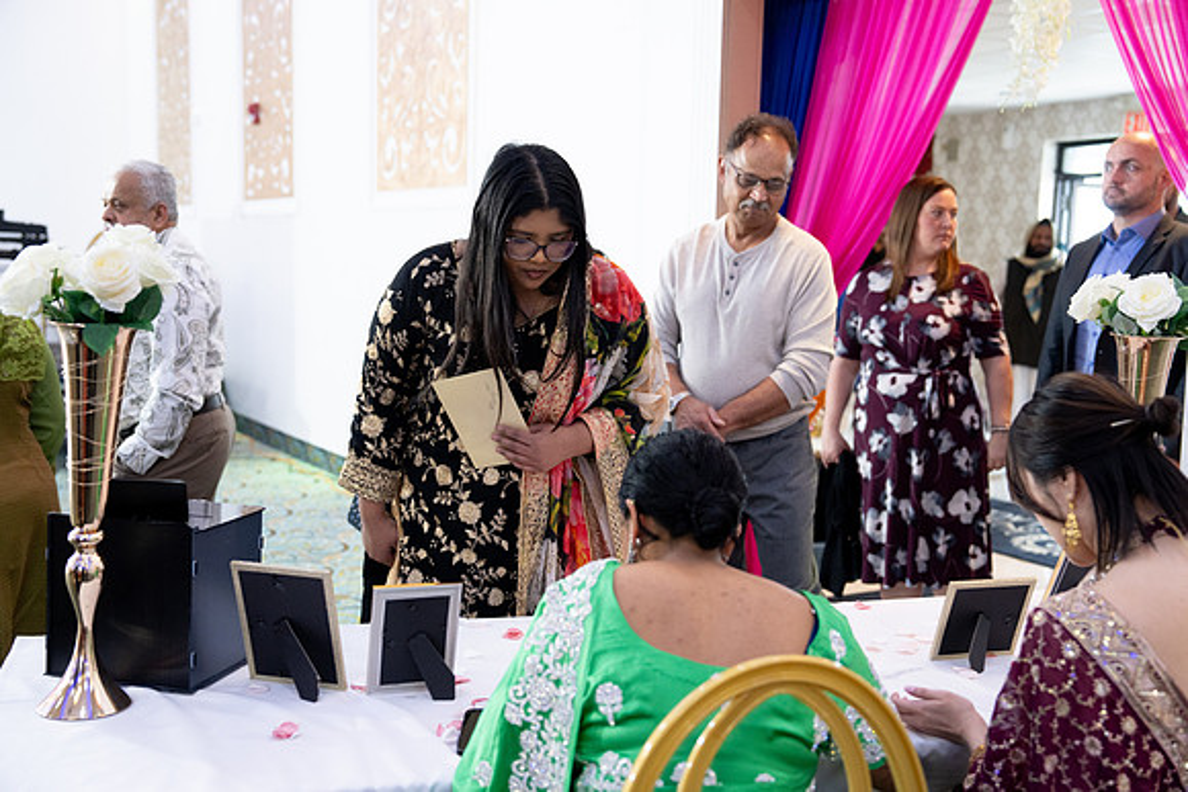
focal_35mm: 40
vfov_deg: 33.4
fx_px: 1320
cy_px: 396
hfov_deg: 48.4
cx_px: 594
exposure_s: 1/125
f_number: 2.8
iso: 1600
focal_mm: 40
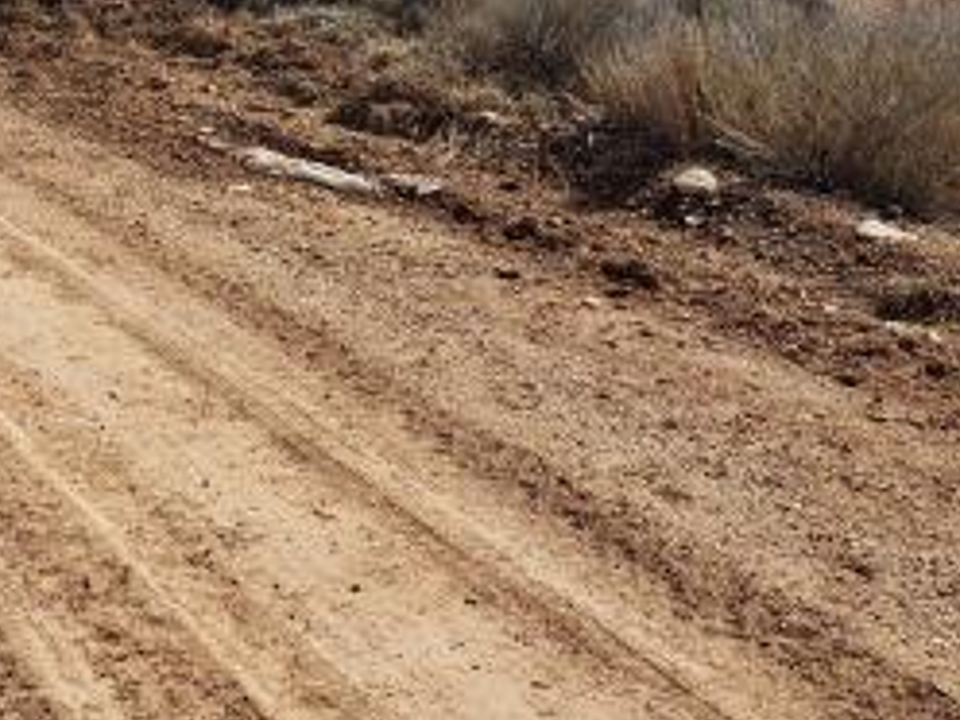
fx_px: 1858
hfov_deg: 28.2
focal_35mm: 67
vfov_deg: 21.4
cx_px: 155
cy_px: 58
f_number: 2.4
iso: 50
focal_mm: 4.3
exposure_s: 1/1761
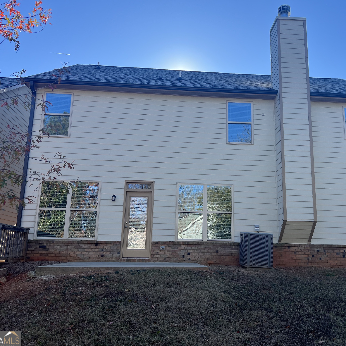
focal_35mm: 31
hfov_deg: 52.3
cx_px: 202
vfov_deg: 52.5
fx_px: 351
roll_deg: -0.7
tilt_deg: +12.6
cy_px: 173
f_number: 1.5
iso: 50
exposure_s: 1/1029
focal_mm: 5.7
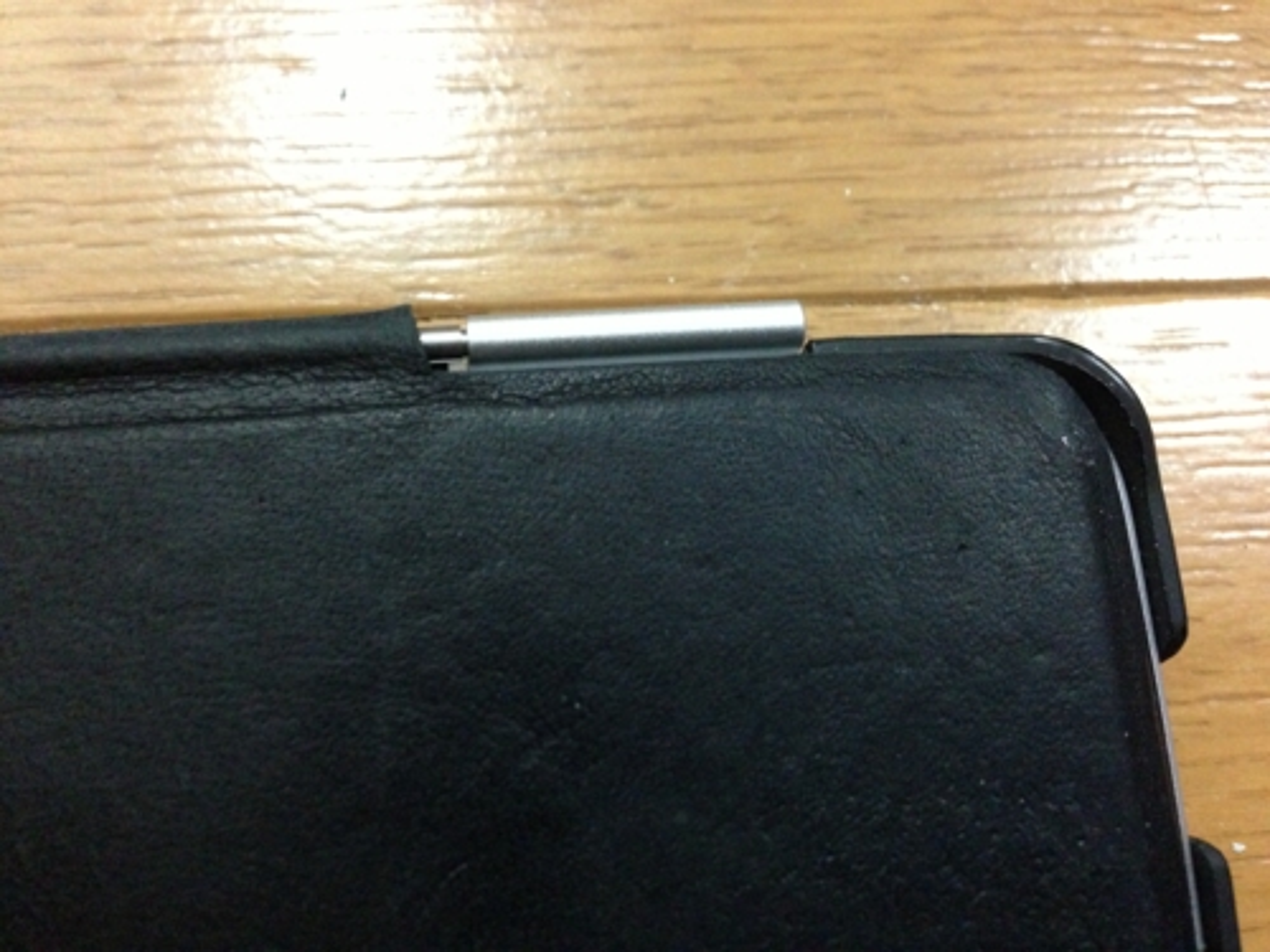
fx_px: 1211
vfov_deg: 42.9
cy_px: 476
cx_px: 635
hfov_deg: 55.4
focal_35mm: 33
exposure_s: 1/15
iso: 800
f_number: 2.4
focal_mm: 4.13
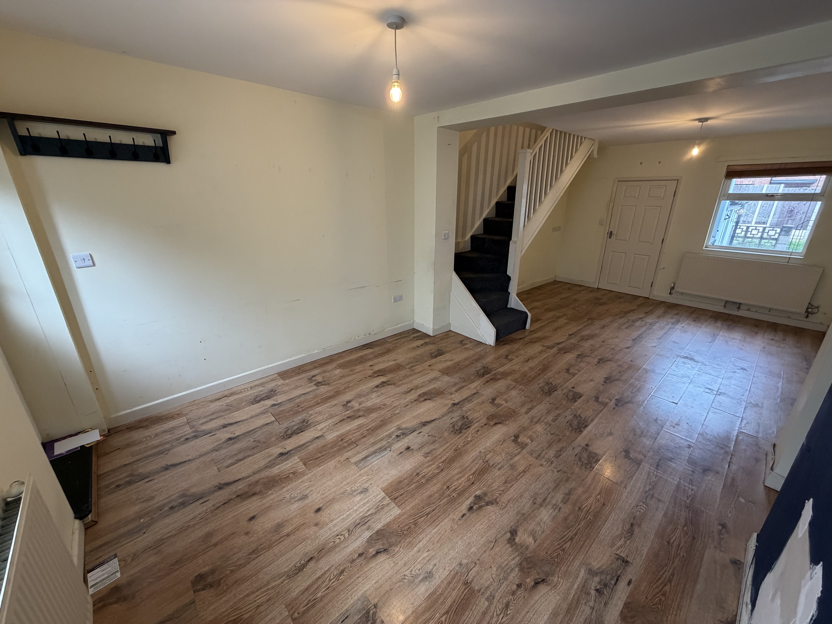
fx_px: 336
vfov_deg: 85.7
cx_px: 416
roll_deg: +0.5
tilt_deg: -19.3
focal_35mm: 14
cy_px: 312
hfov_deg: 102.1
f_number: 2.2
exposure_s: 1/100
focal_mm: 2.22
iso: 320
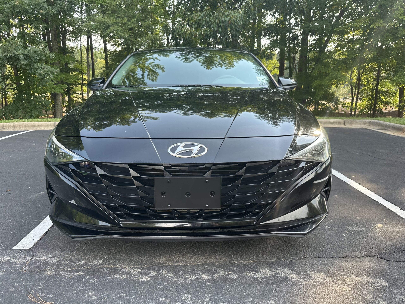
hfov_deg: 71.6
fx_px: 281
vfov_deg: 56.8
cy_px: 152
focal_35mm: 24
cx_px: 202
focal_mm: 6.86
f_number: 1.78
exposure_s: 1/393
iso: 80
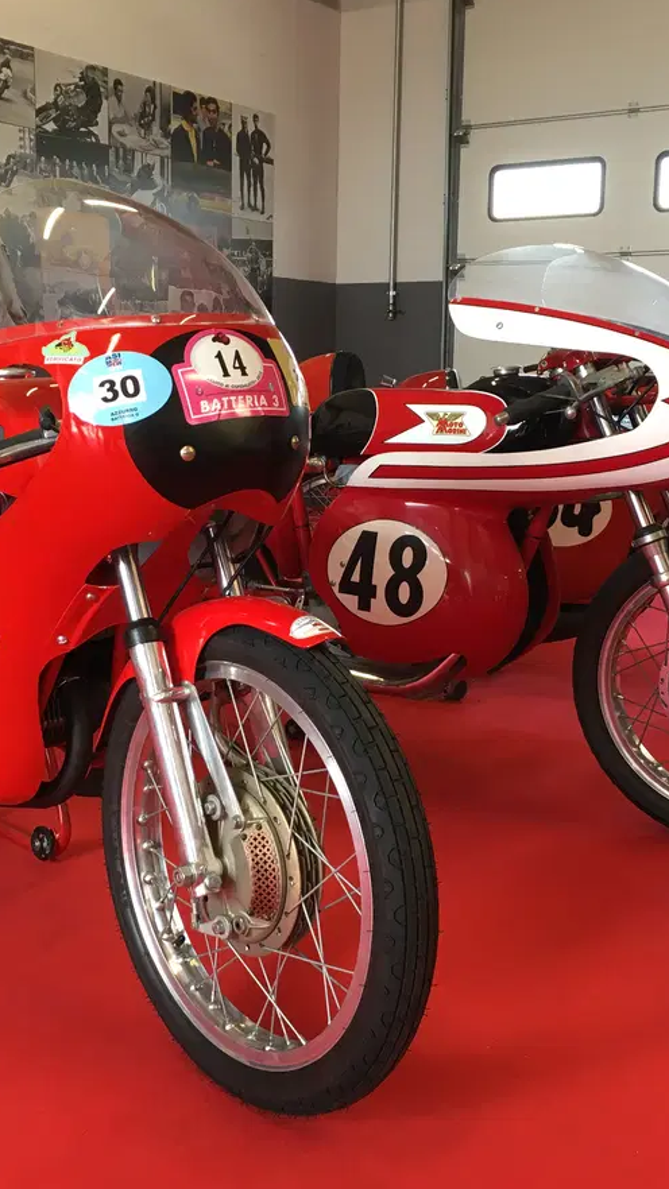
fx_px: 1356
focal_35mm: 43
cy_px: 599
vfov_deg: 47.4
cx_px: 287
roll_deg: -1.0
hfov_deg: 27.7
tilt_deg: -8.4
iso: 64
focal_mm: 4.15
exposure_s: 1/33
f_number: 2.2
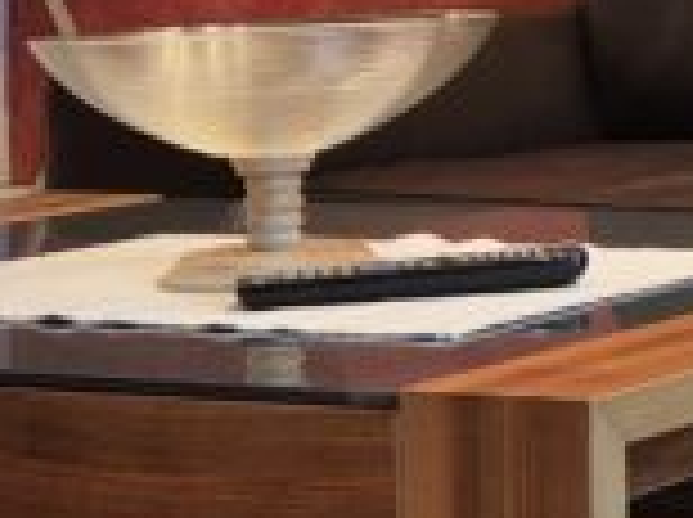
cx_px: 1332
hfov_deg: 11.7
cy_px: -171
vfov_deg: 9.5
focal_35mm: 153
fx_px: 3058
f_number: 1.8
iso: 500
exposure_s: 1/100
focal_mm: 5.4
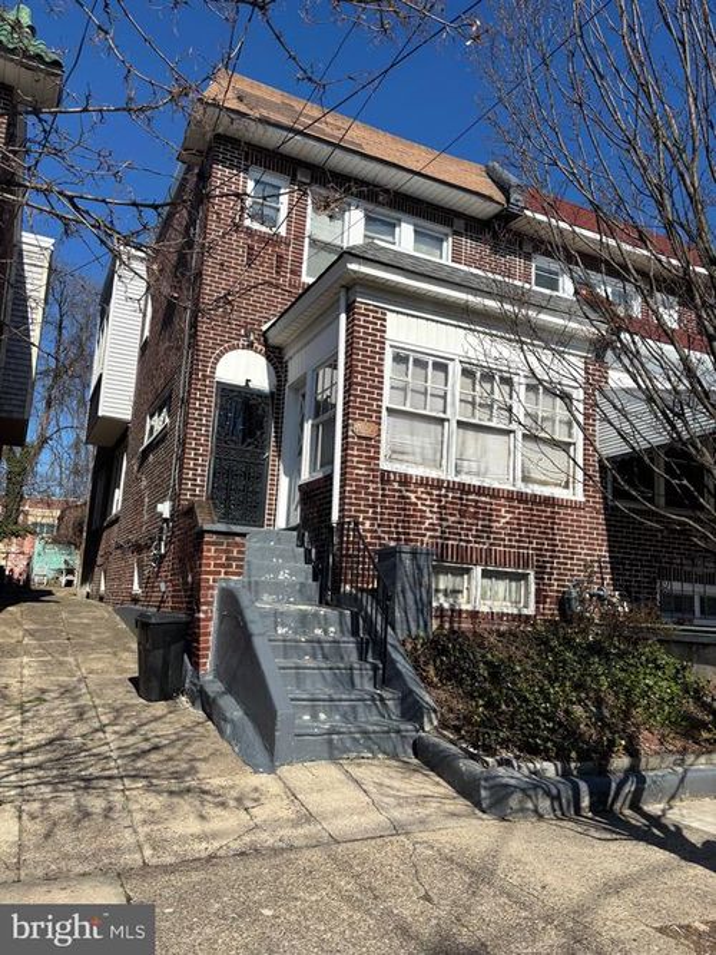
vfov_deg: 67.3
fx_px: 717
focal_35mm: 26
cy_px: 478
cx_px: 358
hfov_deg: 53.0
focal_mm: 5.96
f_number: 1.6
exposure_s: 1/3650
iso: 50
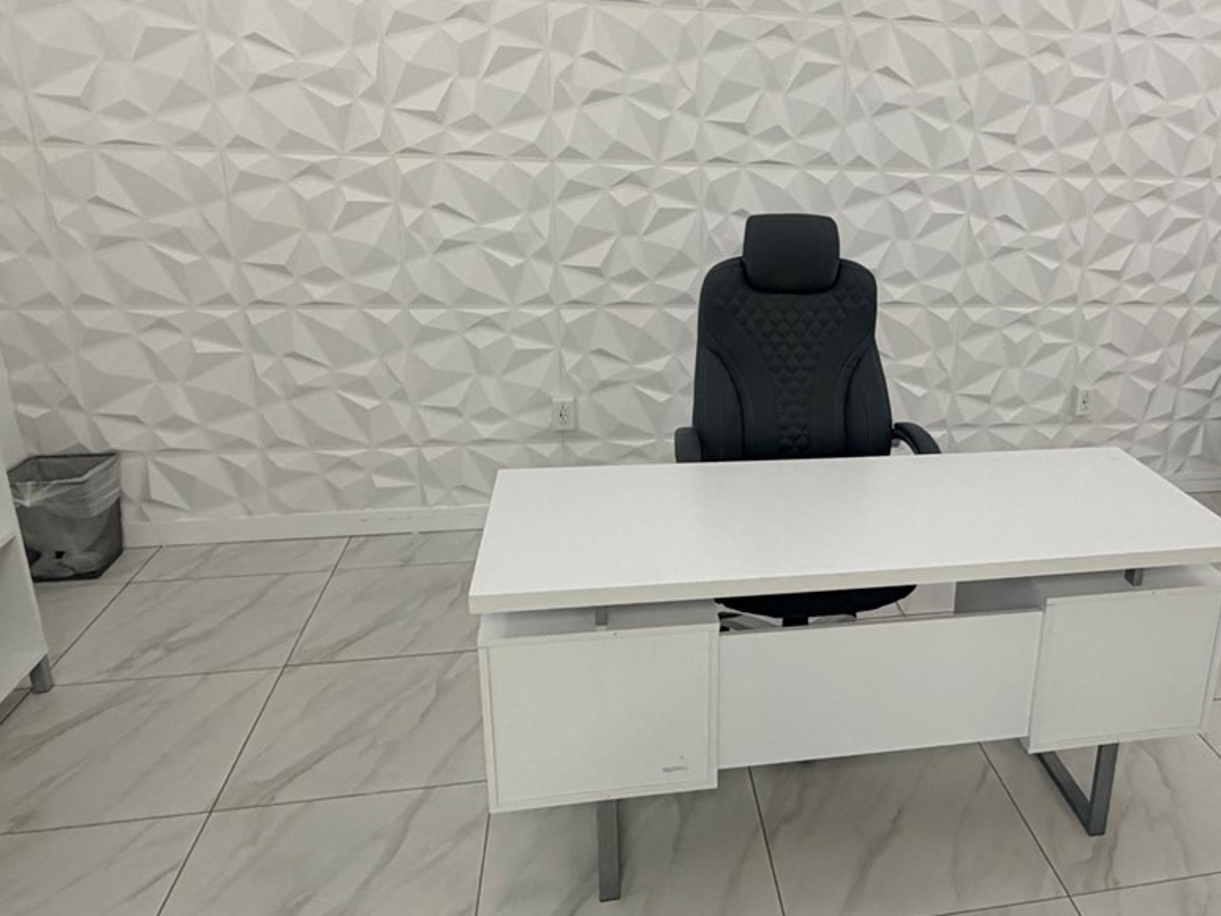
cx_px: 848
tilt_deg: -18.6
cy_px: 427
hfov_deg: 59.7
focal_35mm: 29
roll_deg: -2.3
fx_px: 1023
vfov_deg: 48.2
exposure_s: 1/120
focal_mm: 2.22
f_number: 2.2
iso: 320
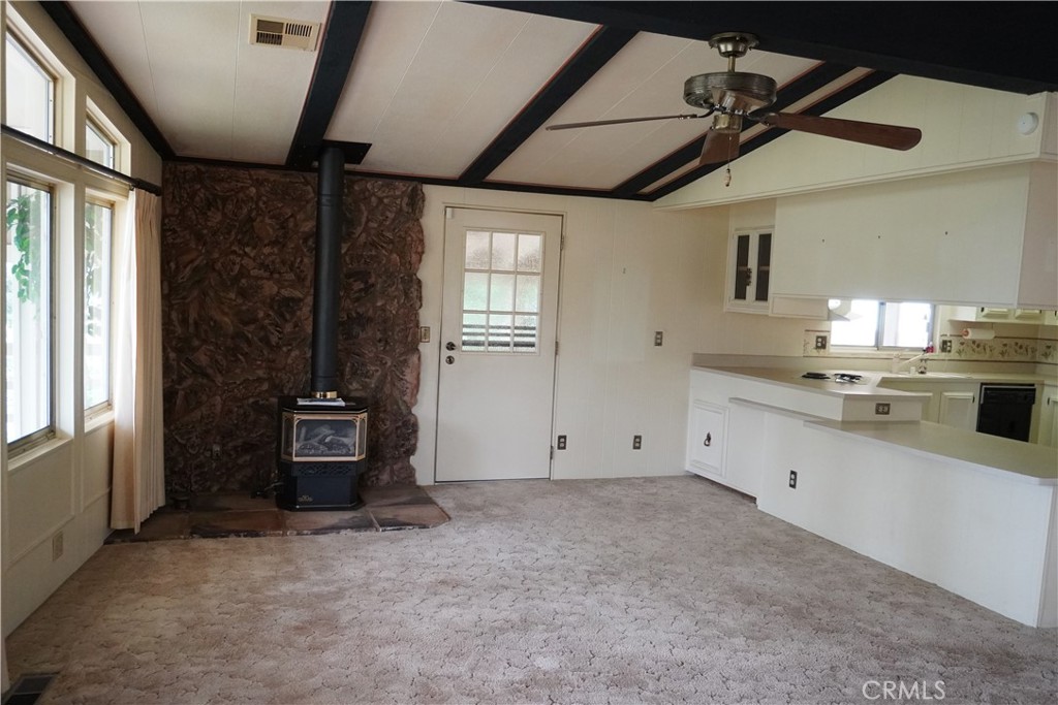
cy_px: 352
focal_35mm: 30
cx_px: 529
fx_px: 882
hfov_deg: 61.9
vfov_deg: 43.6
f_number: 4
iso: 2500
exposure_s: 1/160
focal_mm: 20
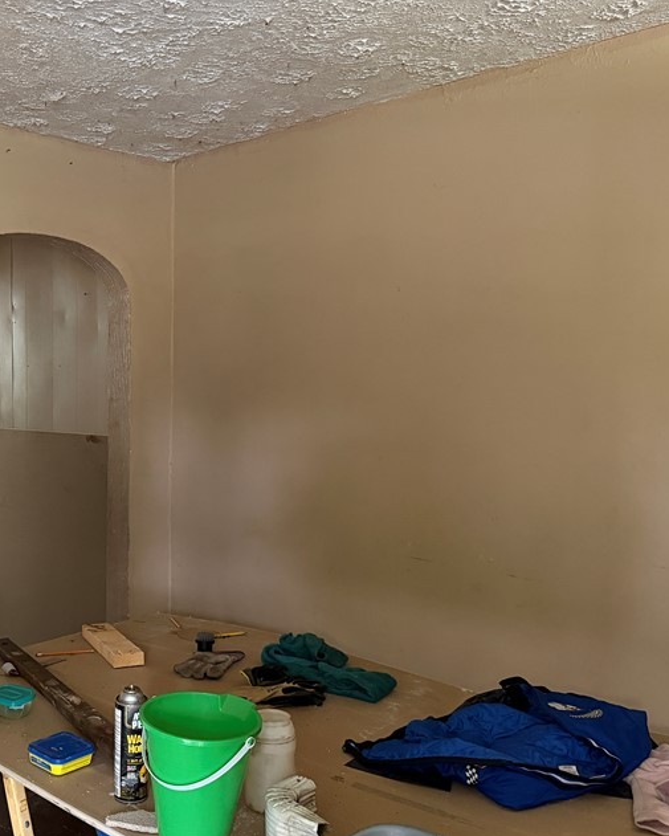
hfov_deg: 38.2
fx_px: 940
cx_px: 167
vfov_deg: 47.9
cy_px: 440
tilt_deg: -3.2
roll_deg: +0.1
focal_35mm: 38
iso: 800
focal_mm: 6.76
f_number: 1.78
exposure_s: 1/42
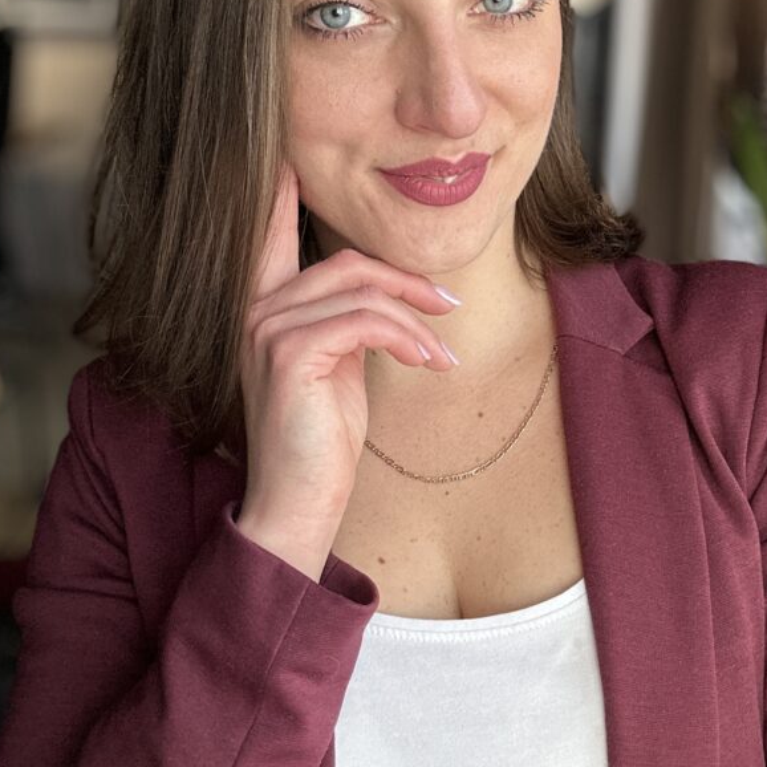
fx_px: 1178
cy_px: 279
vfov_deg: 35.8
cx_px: 476
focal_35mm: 47
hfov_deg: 35.9
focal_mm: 2.69
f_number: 1.9
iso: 100
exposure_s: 1/60
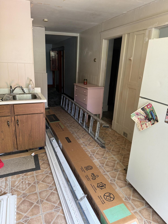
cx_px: 84
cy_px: 112
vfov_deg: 71.6
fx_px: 155
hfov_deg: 56.8
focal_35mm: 24
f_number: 1.78
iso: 200
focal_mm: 6.76
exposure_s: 1/94
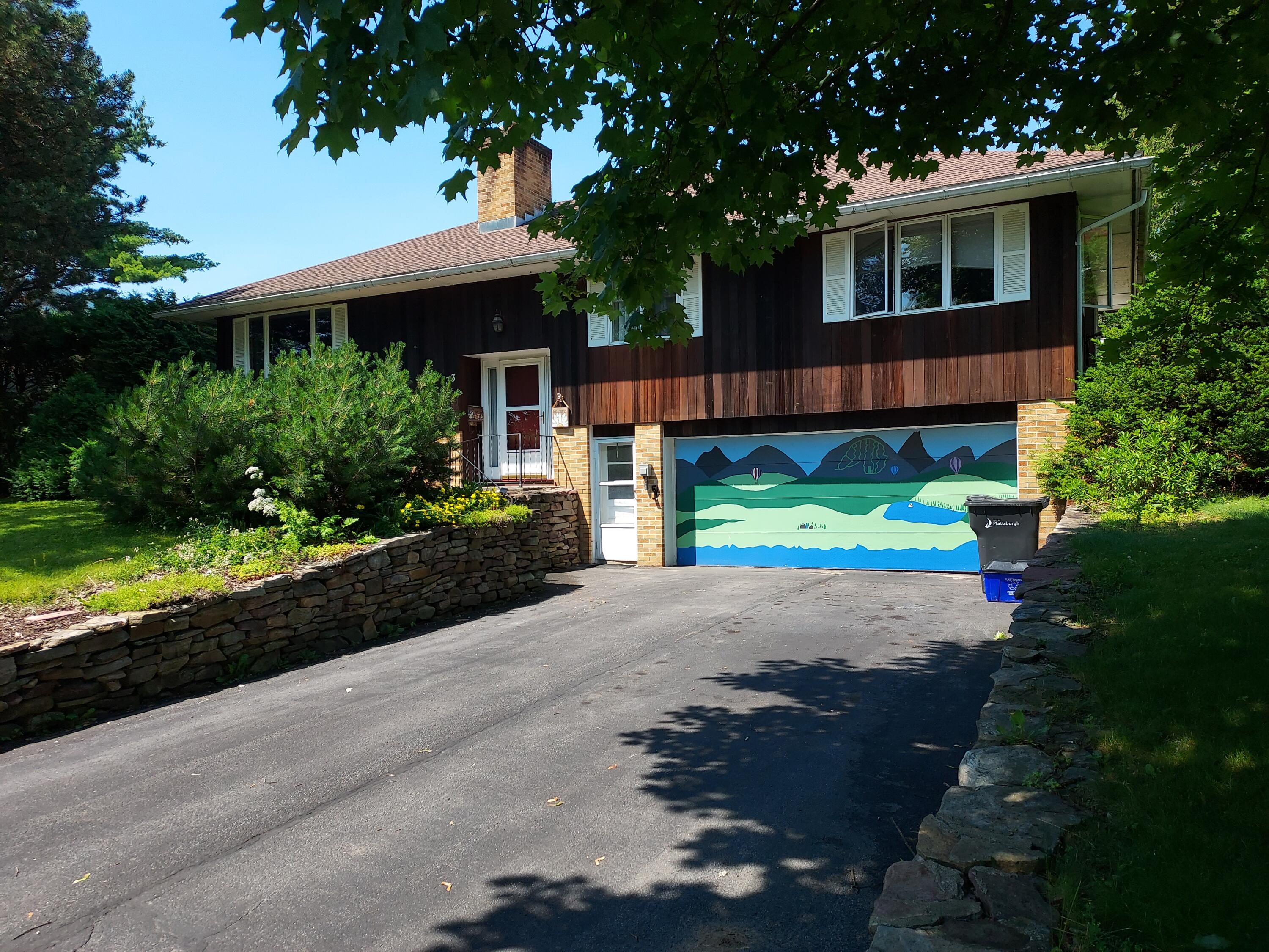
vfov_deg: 56.8
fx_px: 880
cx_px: 634
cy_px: 476
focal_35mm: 24
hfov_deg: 71.6
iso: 40
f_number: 1.8
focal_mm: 4.6
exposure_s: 1/583
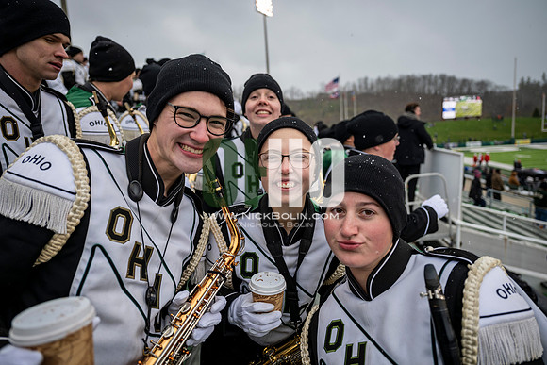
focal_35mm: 24
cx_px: 274
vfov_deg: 53.2
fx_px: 365
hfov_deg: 73.7
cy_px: 182
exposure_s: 1/500
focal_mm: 24
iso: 160
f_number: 2.8
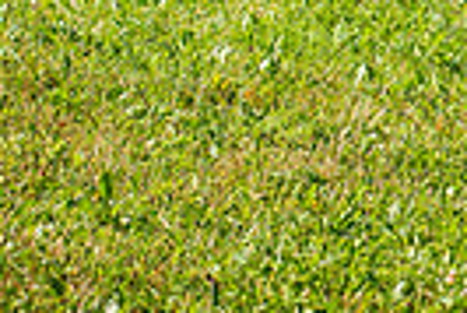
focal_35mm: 376
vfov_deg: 3.6
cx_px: 650
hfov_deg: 5.4
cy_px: -287
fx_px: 4883
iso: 160
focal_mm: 86
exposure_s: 1/500
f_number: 7.1
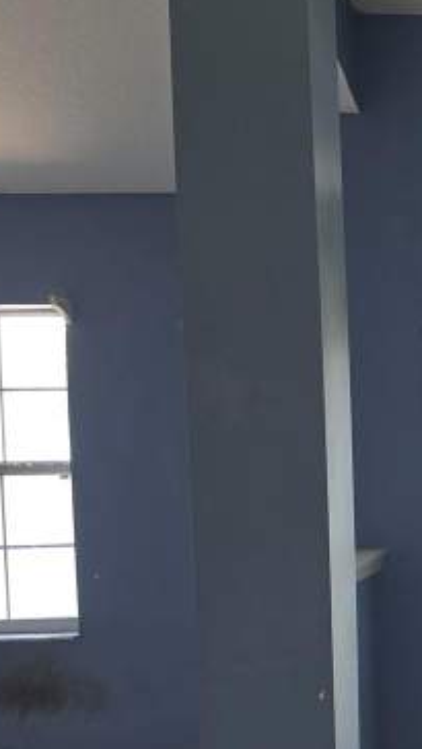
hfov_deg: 18.0
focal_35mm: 55
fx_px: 1093
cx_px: 727
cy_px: 504
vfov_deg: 37.4
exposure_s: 1/60
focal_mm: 6.5
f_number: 1.4
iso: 40
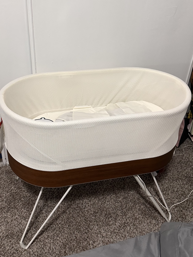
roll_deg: -2.4
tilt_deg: -32.9
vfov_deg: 71.6
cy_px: 128
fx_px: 178
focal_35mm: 24
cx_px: 96
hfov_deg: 56.8
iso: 400
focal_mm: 6.86
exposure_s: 1/60
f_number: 1.78
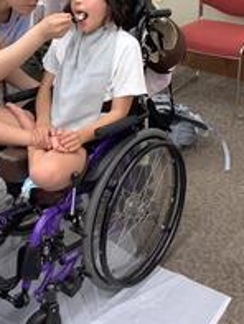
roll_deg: +0.2
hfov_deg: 23.2
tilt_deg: -17.1
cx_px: 82
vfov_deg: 29.5
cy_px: 38
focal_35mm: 63
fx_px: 591
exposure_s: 1/50
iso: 50
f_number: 2.4
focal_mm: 3.3
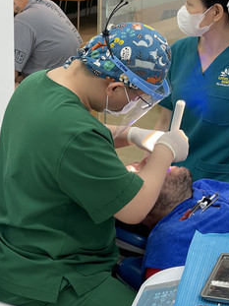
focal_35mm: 103
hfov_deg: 14.3
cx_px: 151
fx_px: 909
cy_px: 113
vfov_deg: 19.0
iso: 100
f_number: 2.2
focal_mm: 7.5
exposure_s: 1/100
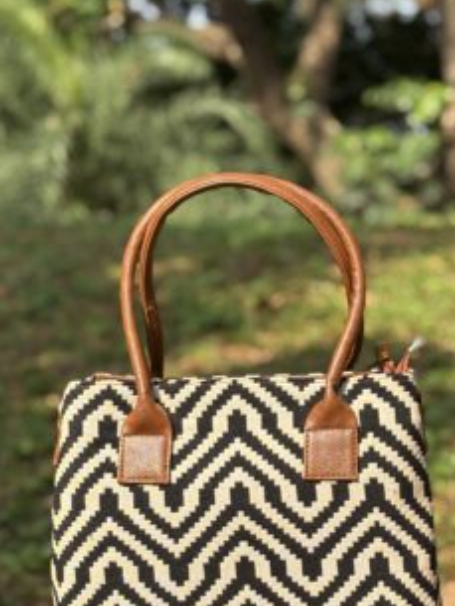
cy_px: 488
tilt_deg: -3.0
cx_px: 254
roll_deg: -0.1
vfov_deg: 21.3
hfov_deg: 16.2
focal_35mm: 91
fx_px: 1594
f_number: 1.6
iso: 32
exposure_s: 1/1047
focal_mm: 5.96
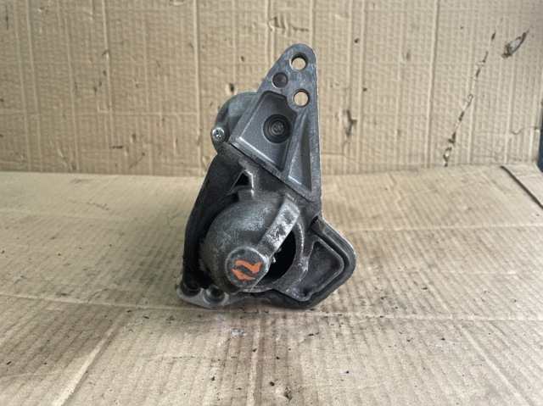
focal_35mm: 26
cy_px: 203
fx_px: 408
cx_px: 272
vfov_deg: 53.0
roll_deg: -1.8
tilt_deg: -10.5
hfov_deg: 67.3
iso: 80
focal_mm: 4.2
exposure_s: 1/121
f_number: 1.6
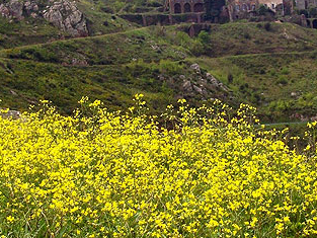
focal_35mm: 82
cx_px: 216
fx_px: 751
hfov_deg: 23.7
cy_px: 68
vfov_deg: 17.9
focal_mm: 8.6
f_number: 6.7
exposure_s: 1/500
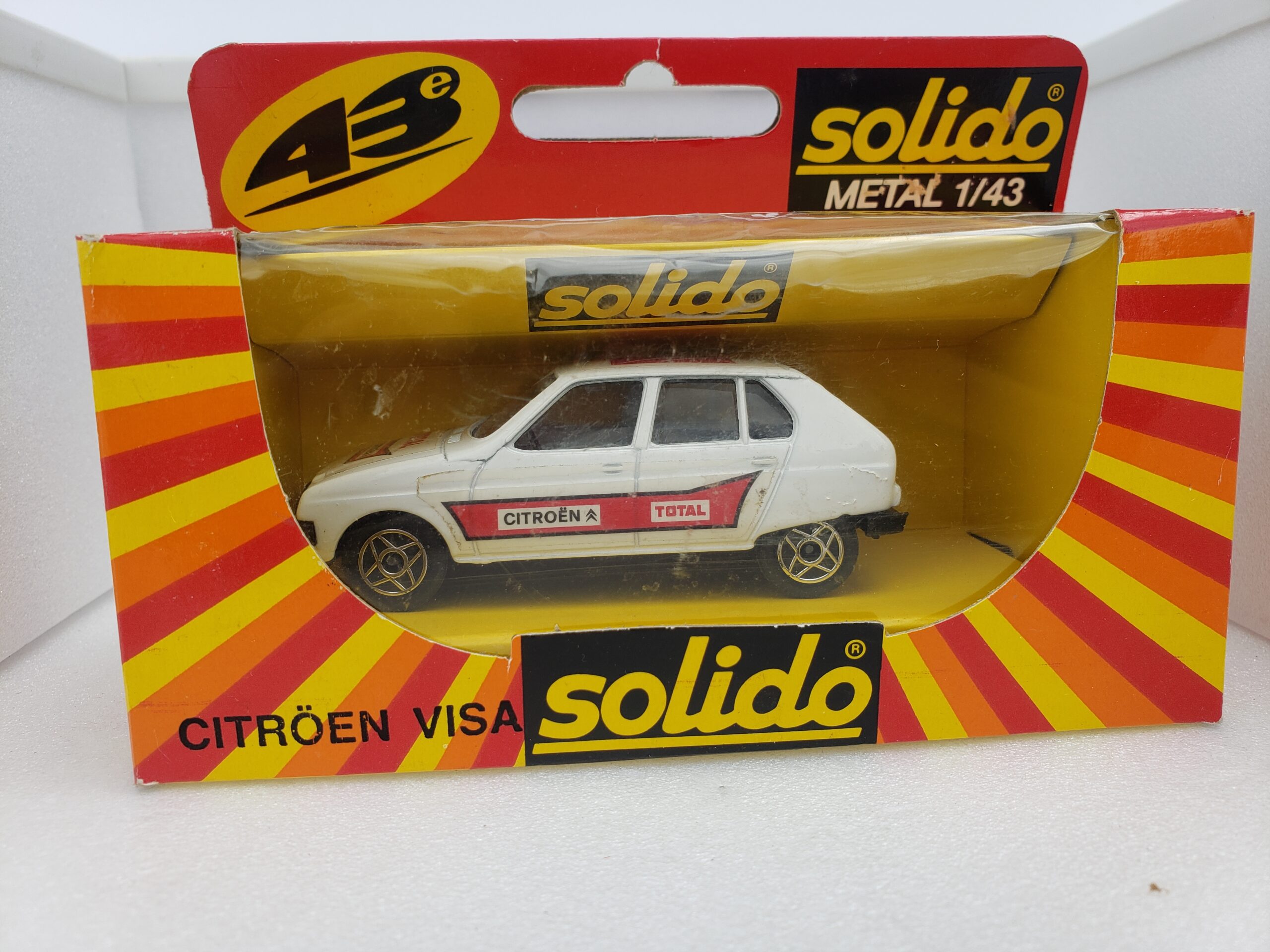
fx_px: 954
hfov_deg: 67.3
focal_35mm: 26
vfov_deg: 53.1
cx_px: 635
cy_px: 476
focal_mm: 4.3
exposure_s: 1/543
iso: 50
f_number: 2.4
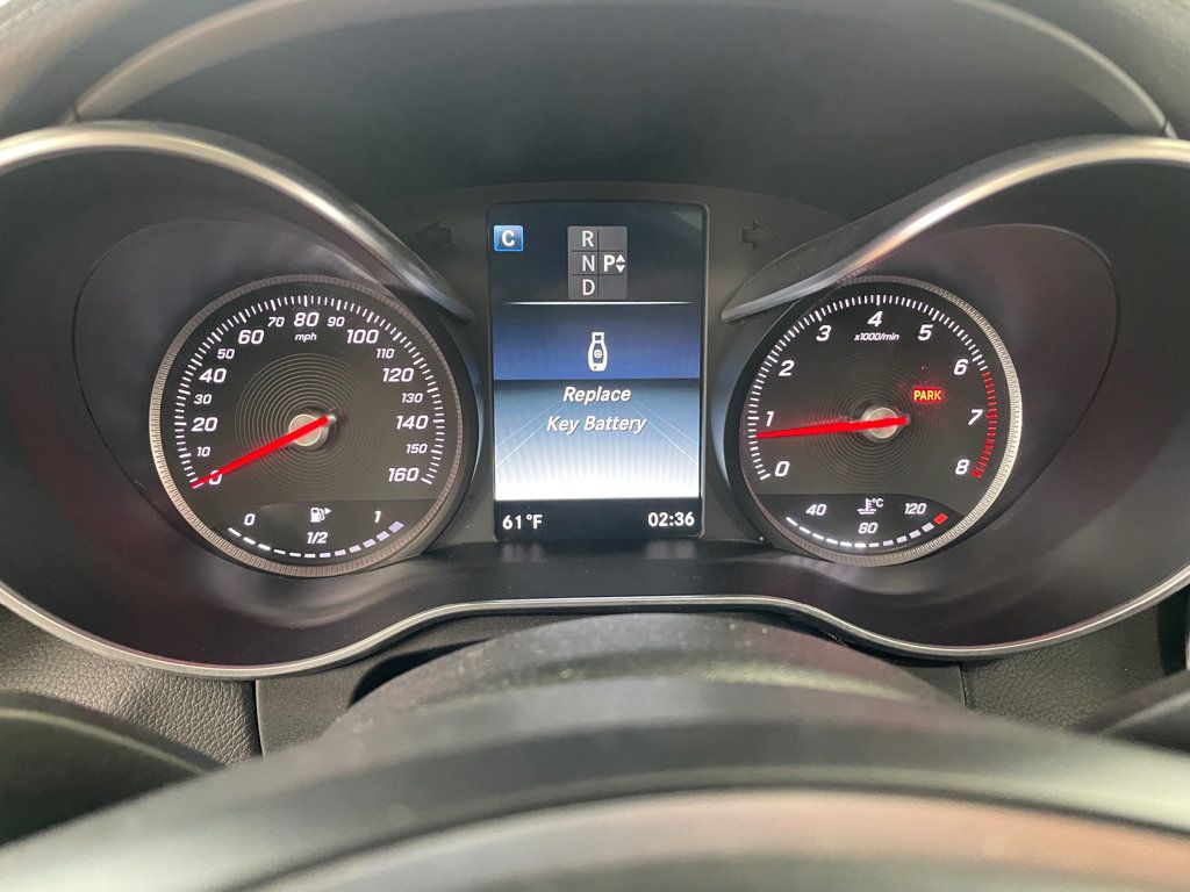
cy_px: 446
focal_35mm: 26
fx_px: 894
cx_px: 595
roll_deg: -1.3
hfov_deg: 67.3
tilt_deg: -22.5
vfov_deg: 53.1
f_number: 1.6
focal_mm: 4.2
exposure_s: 1/40
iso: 400
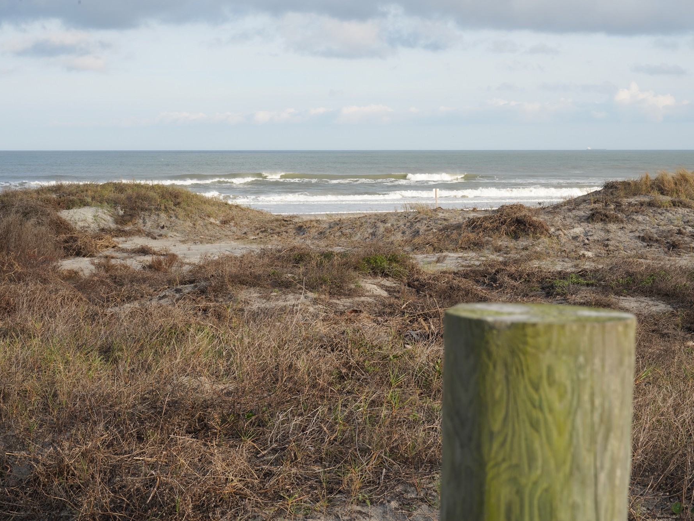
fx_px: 1283
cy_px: 260
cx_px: 366
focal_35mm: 64
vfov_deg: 22.9
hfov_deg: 30.3
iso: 400
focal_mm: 59
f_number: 20
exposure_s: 1/100
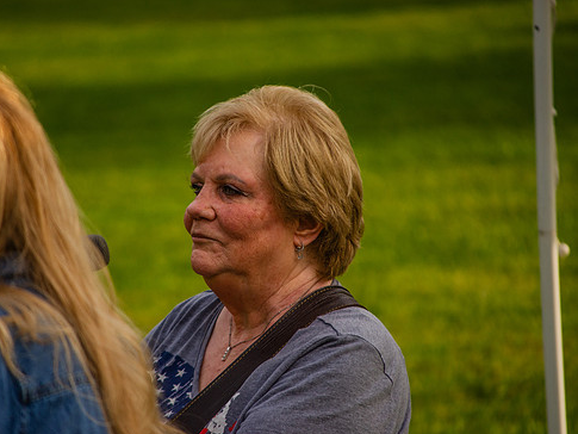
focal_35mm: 310
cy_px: 218
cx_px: 234
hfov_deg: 6.4
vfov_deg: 4.8
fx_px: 5178
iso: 220
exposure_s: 1/500
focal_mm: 180
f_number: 5.6
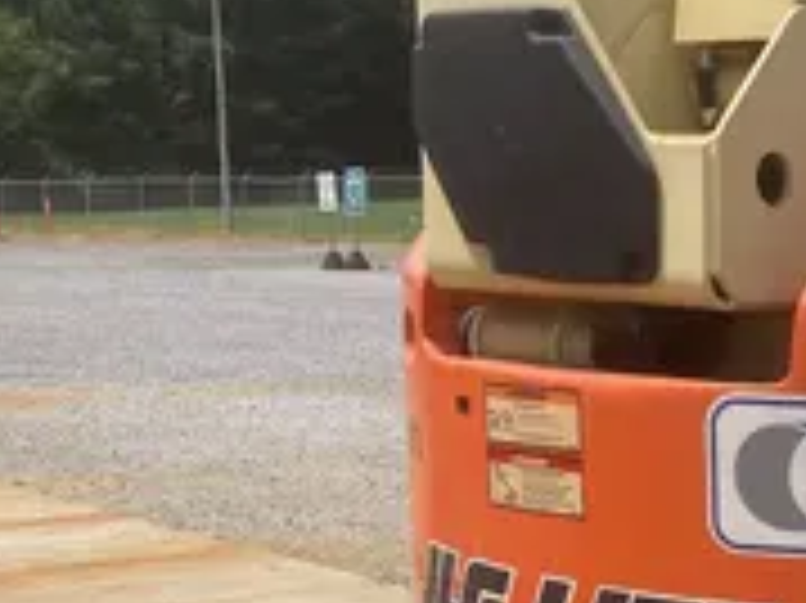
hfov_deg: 20.8
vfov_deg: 16.4
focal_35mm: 86
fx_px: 2001
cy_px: 731
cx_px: 1040
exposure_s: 1/2024
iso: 20
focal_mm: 3.99
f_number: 1.8
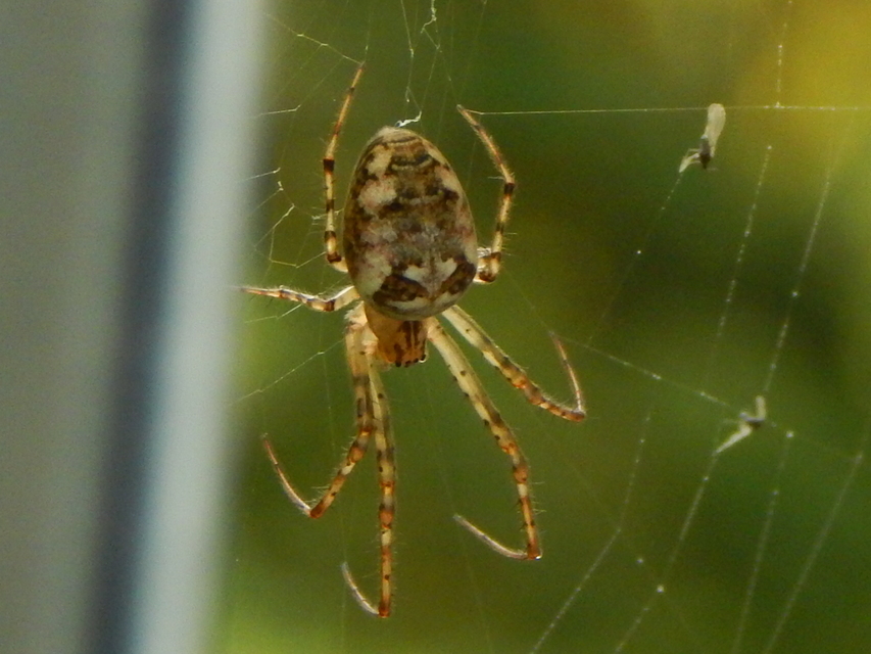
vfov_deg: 10.5
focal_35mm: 141
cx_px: 436
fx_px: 3548
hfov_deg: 14.0
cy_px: 327
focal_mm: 25.3
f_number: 4.9
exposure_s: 1/30
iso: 400
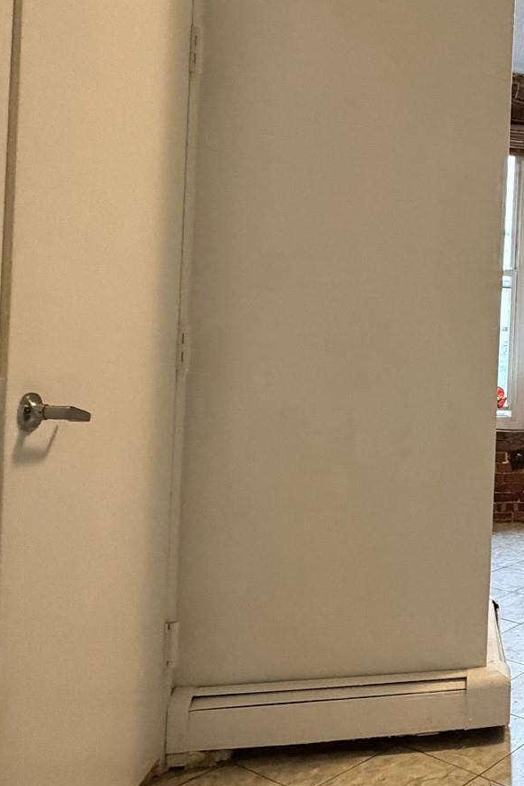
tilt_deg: -0.9
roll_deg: -1.4
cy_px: 372
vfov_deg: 55.8
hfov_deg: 31.7
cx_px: 648
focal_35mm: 34
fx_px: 742
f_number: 2.2
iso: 500
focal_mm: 2.22
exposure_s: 1/60
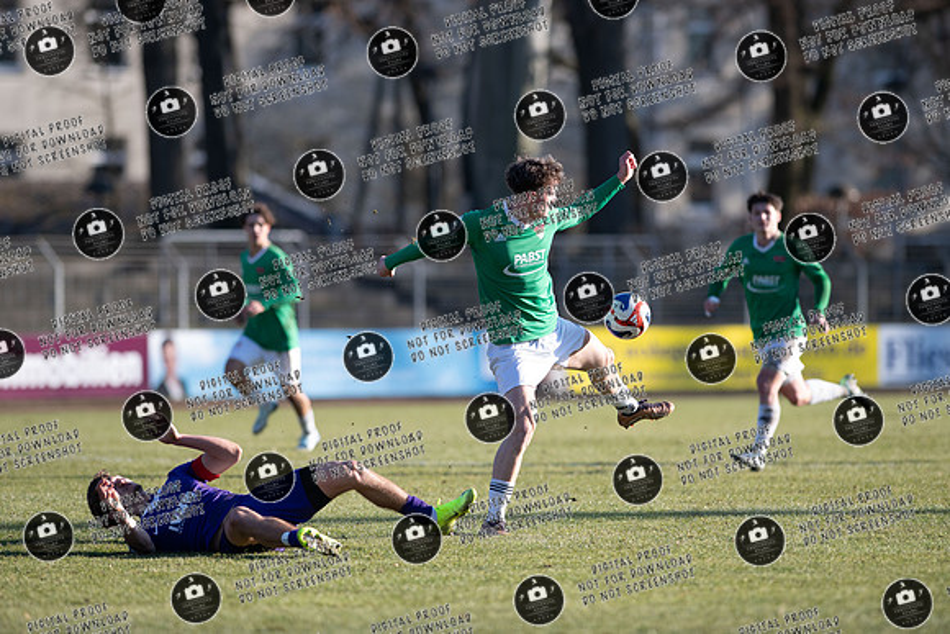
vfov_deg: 4.3
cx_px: 480
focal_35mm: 321
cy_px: 298
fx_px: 8461
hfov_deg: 6.4
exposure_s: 1/1600
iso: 320
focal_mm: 300
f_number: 3.5
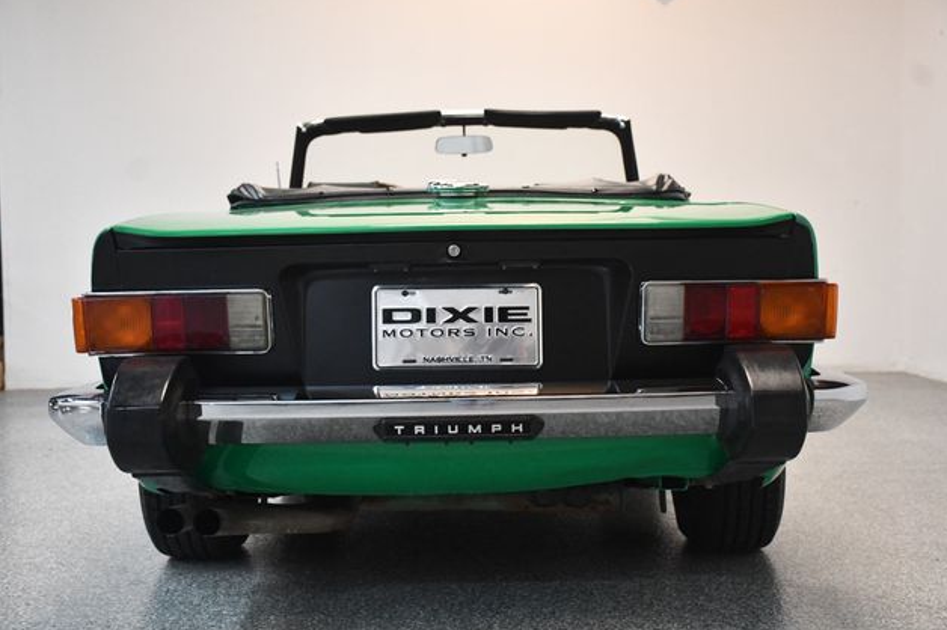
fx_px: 1367
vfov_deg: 26.0
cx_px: 470
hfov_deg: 38.2
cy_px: 313
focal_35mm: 52
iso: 2500
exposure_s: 1/125
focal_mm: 34
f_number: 4.2
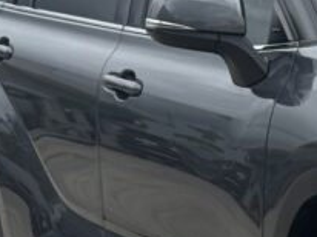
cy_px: 306
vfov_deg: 6.2
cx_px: 483
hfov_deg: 8.1
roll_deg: +5.9
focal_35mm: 239
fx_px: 2186
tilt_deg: -6.3
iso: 64
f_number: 1.78
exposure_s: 1/3096
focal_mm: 6.76
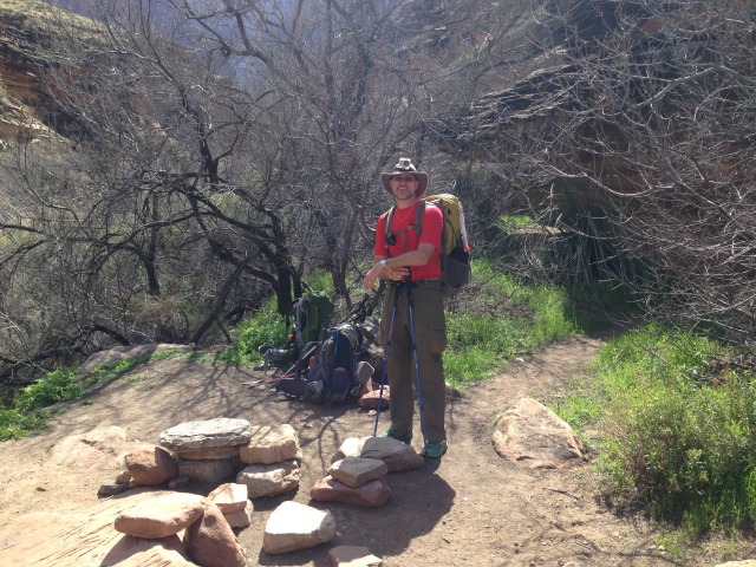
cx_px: 378
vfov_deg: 42.9
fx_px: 721
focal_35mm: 33
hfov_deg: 55.4
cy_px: 284
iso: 50
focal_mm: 4.12
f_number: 2.4
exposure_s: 1/786
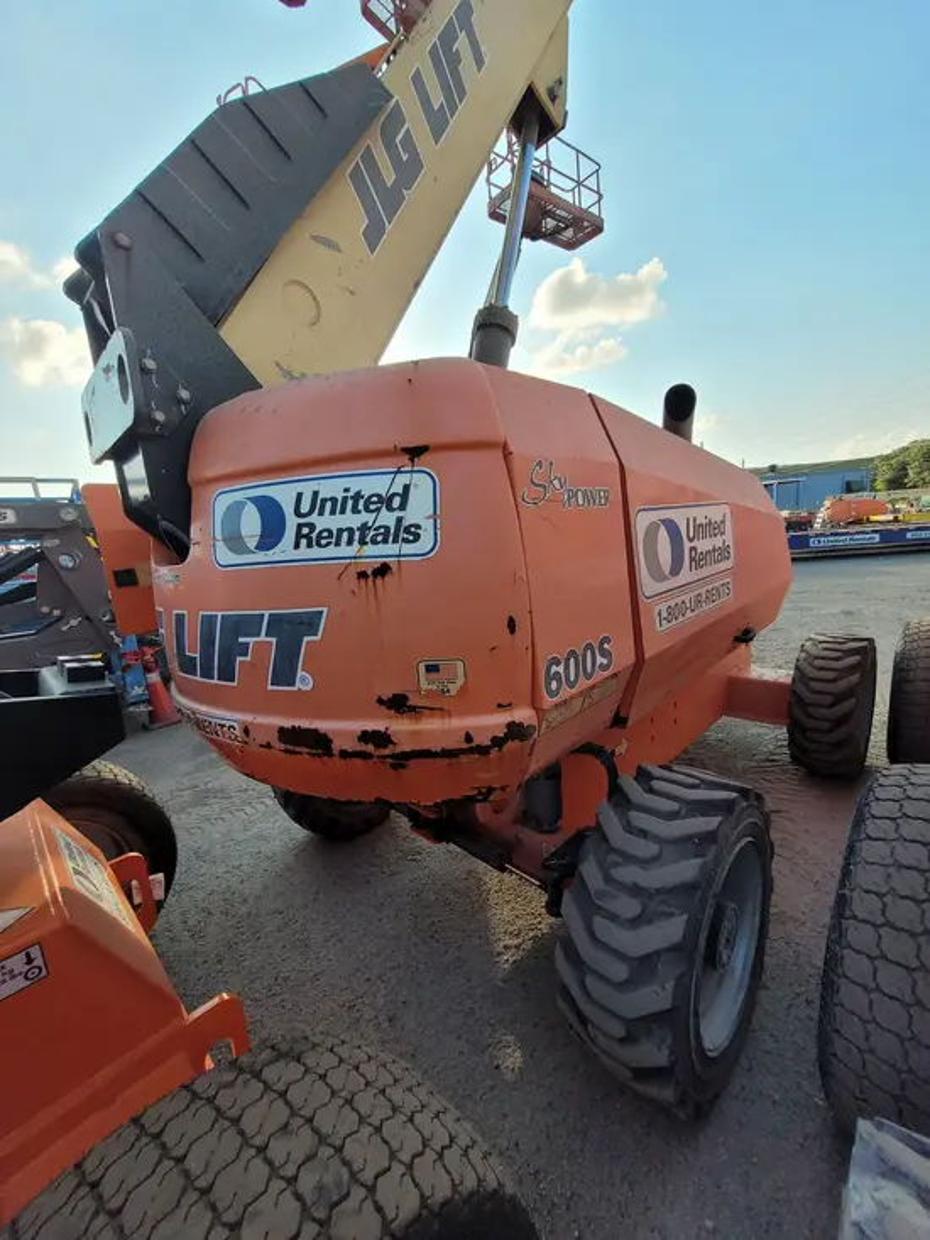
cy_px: 620
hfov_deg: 89.9
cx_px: 465
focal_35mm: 13
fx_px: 466
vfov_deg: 106.2
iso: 40
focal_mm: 1.74
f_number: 2.2
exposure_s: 1/455
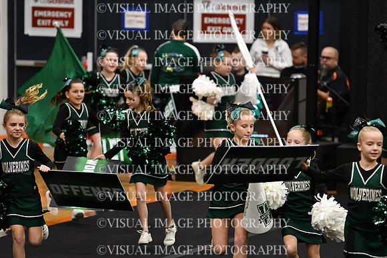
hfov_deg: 8.6
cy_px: 129
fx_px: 2580
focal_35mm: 240
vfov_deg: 5.7
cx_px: 194
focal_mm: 160
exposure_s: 1/800
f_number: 2.8
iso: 4000
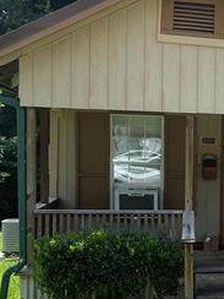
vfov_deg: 23.8
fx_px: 707
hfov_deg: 16.8
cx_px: 304
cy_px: 190
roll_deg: -0.7
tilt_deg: -2.9
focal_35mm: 82
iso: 50
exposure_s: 1/3257
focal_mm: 5.1
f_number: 1.6
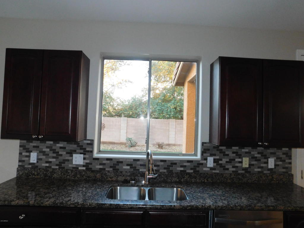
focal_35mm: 23
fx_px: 202
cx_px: 152
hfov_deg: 73.9
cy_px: 114
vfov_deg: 58.9
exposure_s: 1/30
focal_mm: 4
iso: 400
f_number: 3
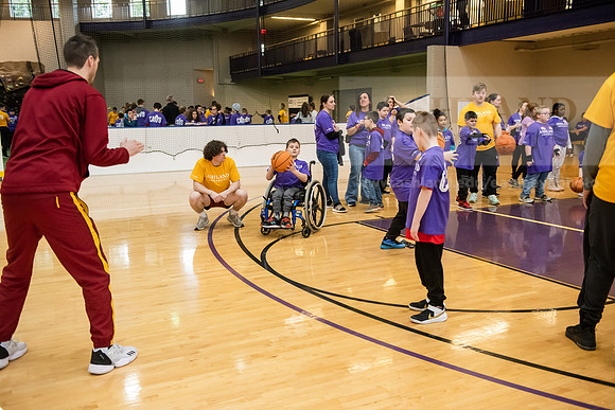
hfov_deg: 54.4
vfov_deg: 37.9
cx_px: 308
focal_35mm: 35
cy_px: 205
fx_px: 598
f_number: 3.5
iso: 4000
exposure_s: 1/200
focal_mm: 35
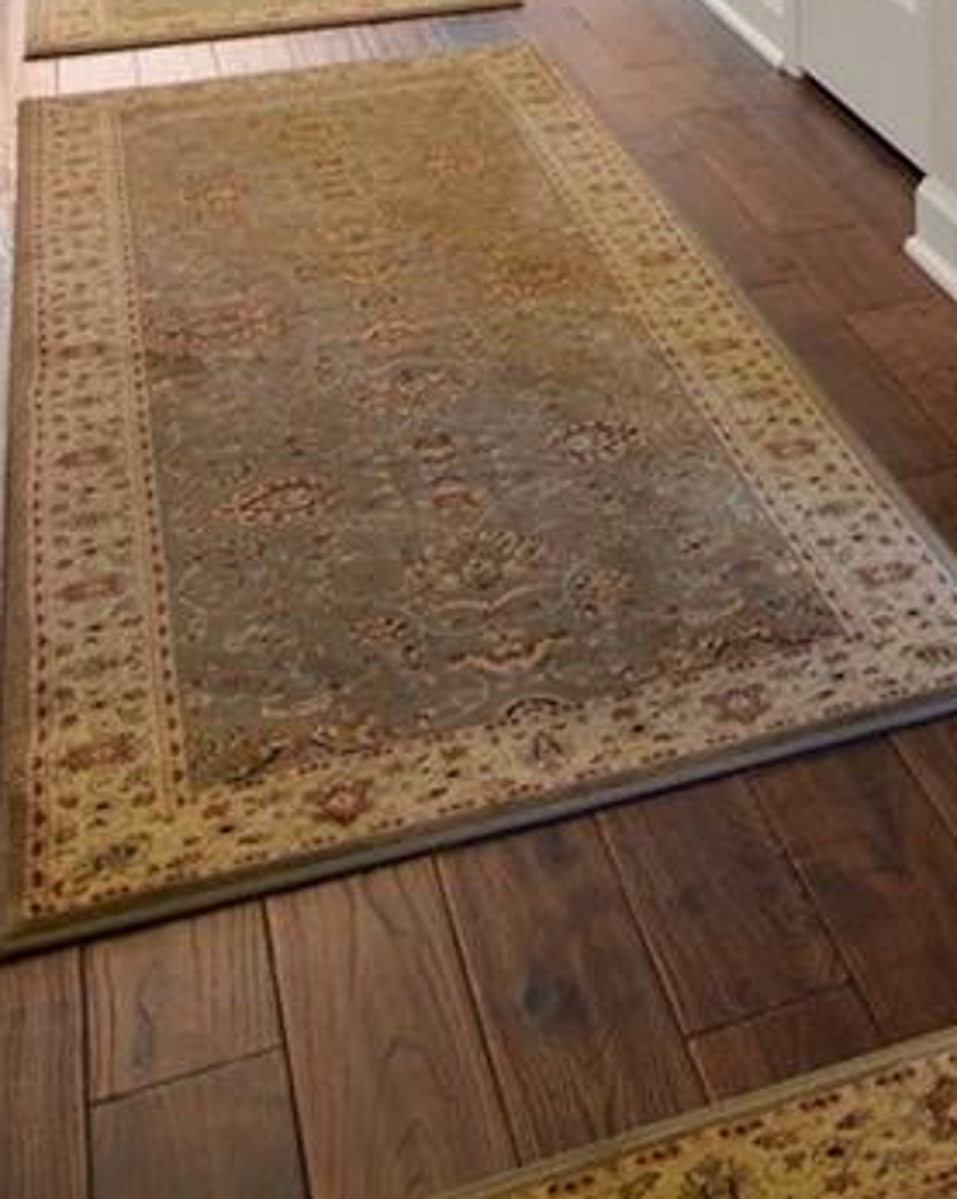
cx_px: 1479
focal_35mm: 65
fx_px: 2304
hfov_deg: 19.9
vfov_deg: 23.1
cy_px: -638
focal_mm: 15
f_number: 9
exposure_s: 1
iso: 160
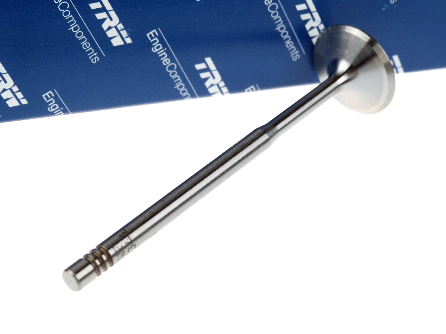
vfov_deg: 17.6
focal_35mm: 84
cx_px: 223
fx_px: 1082
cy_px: 167
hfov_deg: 23.3
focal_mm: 15.1
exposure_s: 1/250
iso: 250
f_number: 3.6
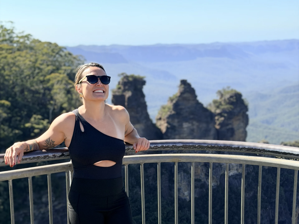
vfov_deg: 30.3
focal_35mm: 48
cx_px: 150
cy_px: 112
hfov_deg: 39.7
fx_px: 415
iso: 80
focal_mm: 6.76
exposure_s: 1/3096
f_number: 1.78
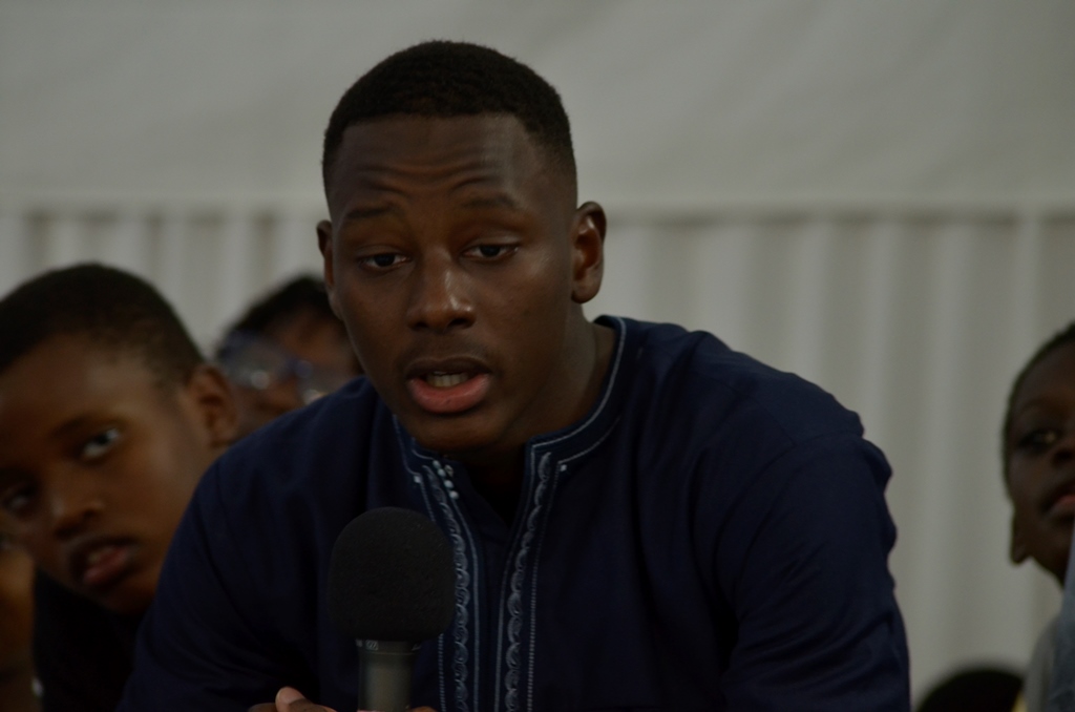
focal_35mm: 225
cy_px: 356
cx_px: 538
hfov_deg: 9.2
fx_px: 6704
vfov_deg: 6.1
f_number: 4.5
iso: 640
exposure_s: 1/50
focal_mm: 150
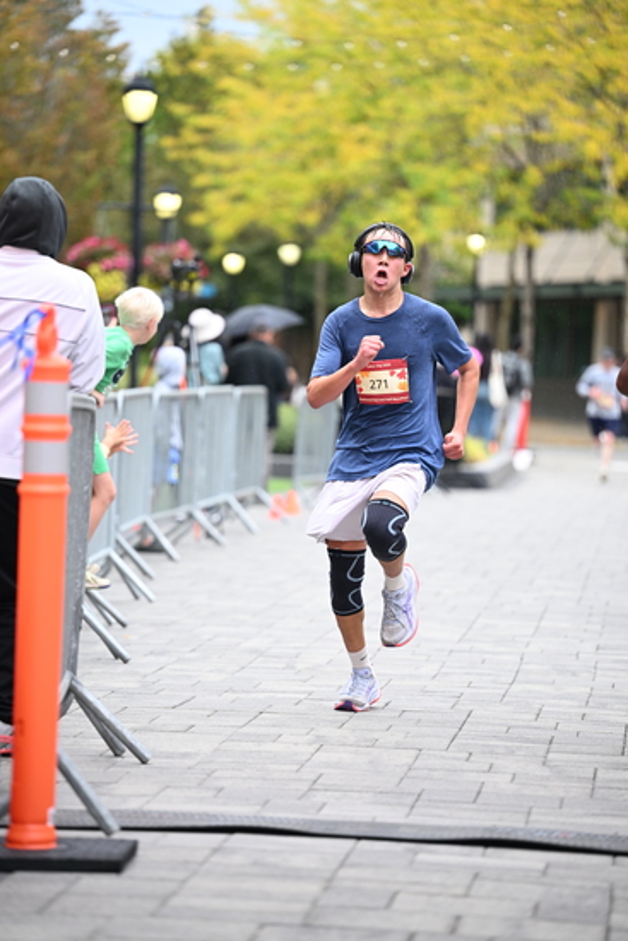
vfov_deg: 13.7
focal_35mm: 150
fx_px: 3922
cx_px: 314
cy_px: 470
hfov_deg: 9.2
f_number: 2.8
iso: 1250
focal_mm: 150
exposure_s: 1/1600
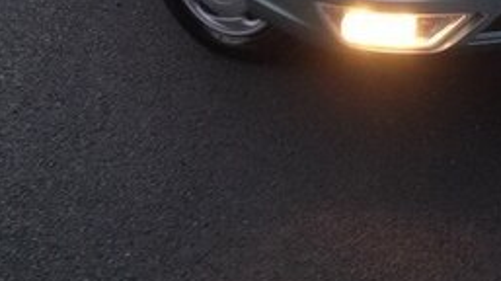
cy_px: -128
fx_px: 1301
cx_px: 417
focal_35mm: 98
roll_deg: -0.5
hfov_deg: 21.5
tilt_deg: -20.6
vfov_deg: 11.8
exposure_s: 1/20
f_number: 2.4
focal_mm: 4.28
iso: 100
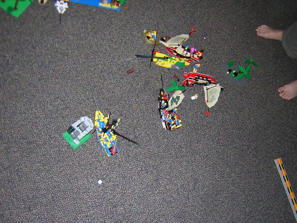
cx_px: 148
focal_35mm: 36
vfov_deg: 39.7
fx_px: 309
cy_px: 112
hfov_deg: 51.4
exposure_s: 1/60.1
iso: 207
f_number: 2.6
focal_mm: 4.7
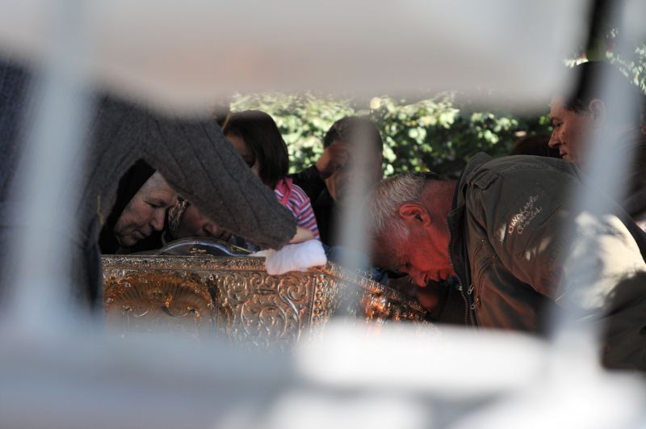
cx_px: 323
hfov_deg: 27.0
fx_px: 1344
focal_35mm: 75
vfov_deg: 18.1
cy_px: 214
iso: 320
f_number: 5
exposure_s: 1/640
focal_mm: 50
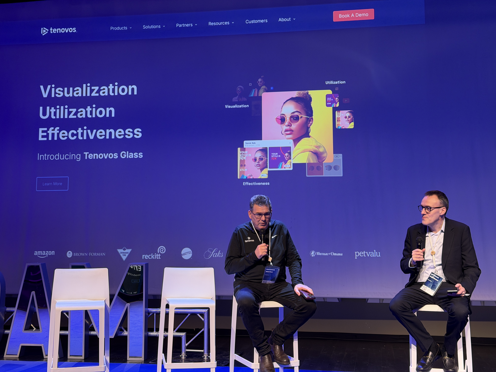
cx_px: 248
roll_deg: +0.0
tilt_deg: +4.5
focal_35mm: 48
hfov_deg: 39.7
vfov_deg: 30.3
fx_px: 688
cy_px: 186
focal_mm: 6.76
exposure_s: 1/51
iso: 160
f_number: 1.78
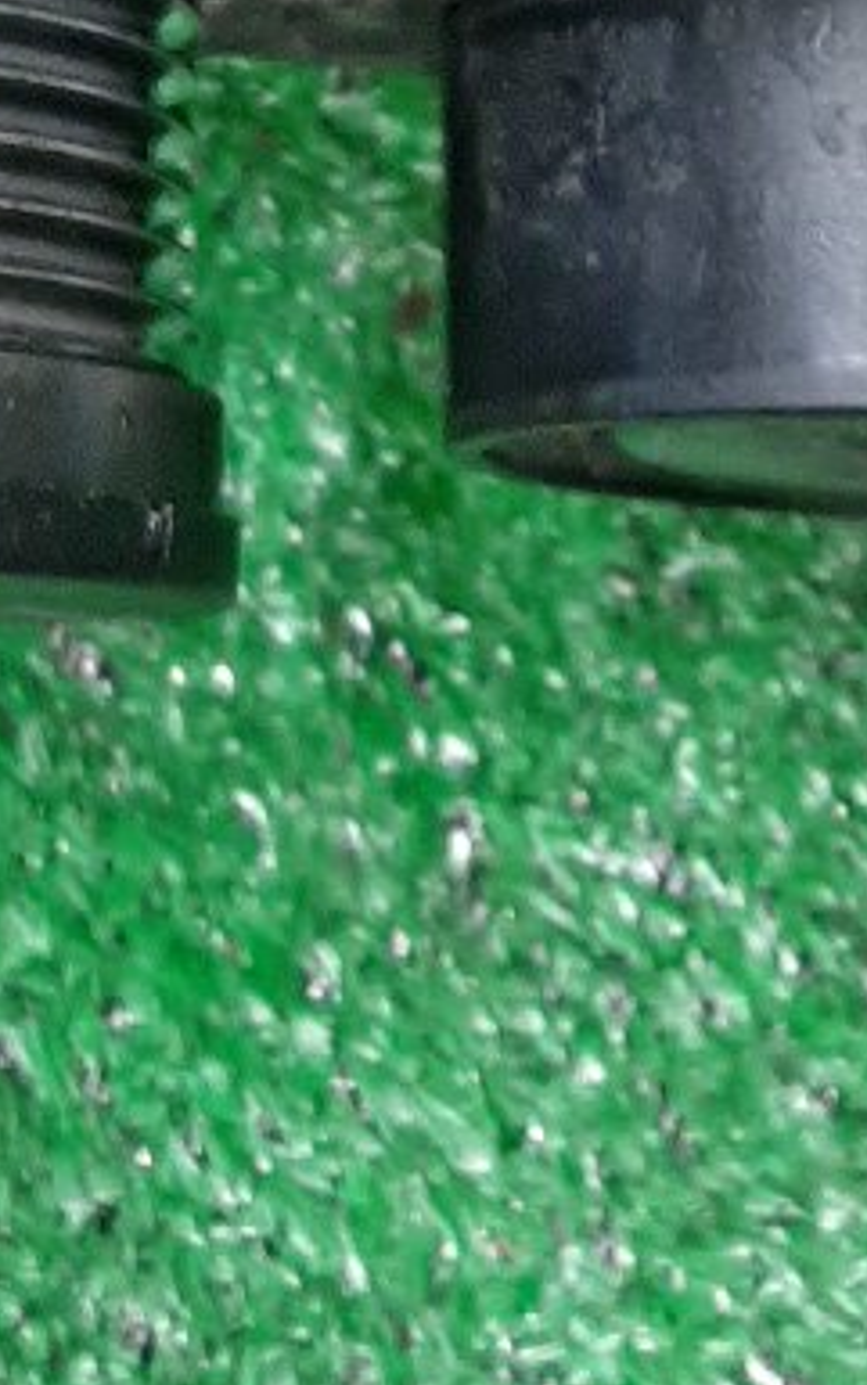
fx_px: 3890
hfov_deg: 12.6
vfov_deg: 17.7
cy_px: -817
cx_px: 11
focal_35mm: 103
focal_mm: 3.93
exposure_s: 1/50
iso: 173
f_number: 1.7
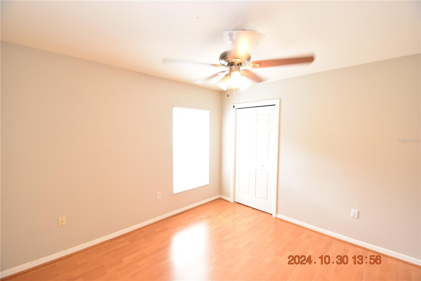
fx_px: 175
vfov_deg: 77.3
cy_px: 140
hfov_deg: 100.4
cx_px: 210
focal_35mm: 15
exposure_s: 1/80
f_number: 4.5
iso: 800
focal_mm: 10
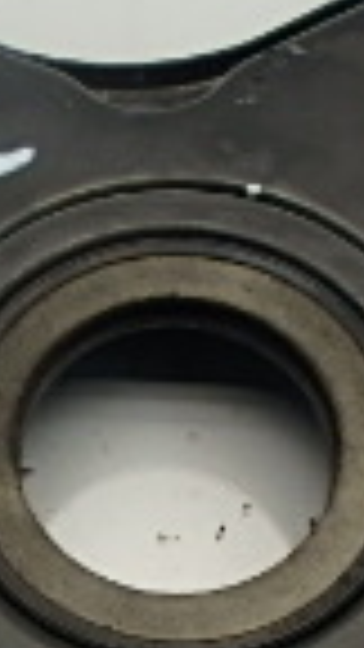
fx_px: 1750
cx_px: 144
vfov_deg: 20.6
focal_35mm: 102
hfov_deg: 11.9
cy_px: 544
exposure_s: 1/60
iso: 200
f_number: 3.5
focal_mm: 3.7
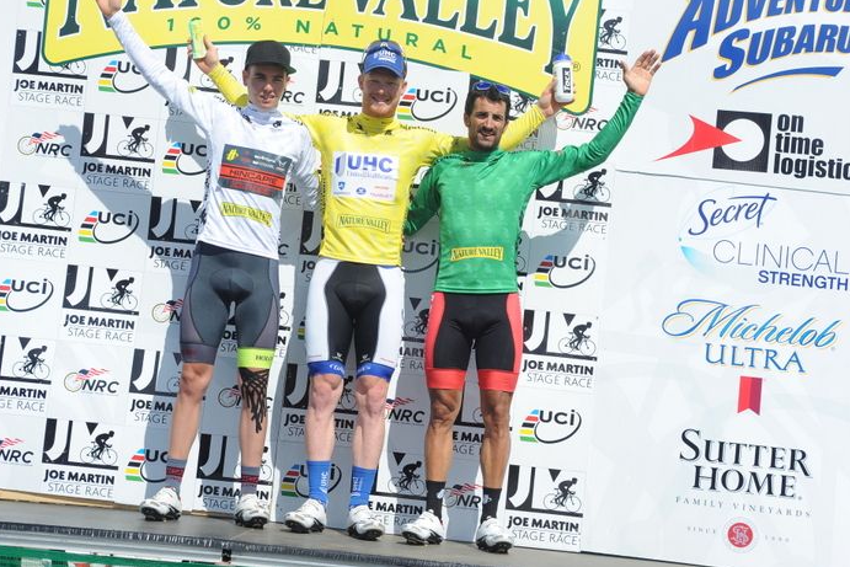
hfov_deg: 25.1
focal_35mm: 81
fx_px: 1913
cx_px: 419
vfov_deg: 16.9
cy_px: 243
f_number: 10
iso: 200
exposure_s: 1/640
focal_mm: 70
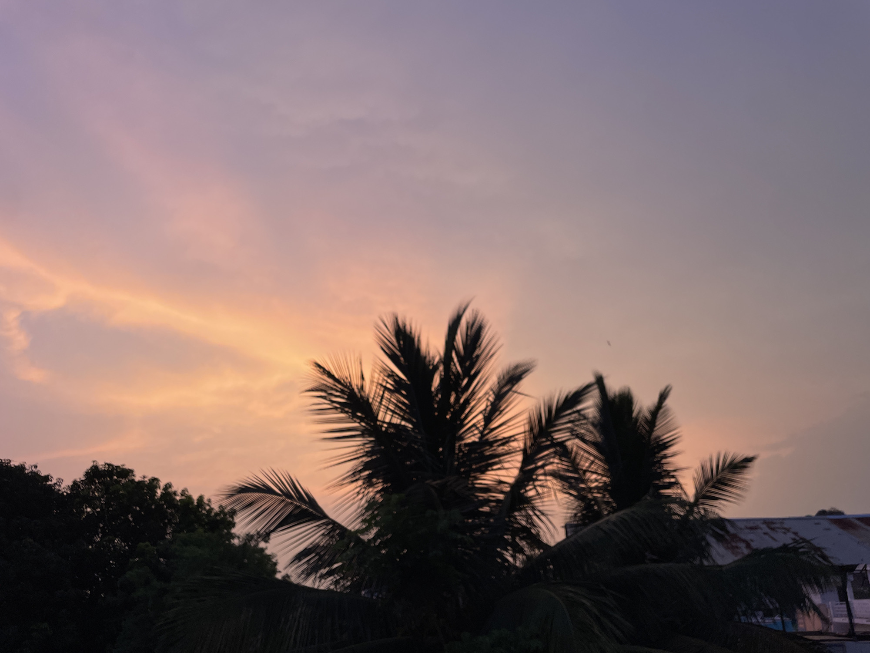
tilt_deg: +23.5
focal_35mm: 26
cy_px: 326
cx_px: 435
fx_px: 653
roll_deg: +0.7
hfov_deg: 67.3
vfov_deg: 53.1
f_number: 1.6
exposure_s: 1/121
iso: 100
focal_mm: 4.2
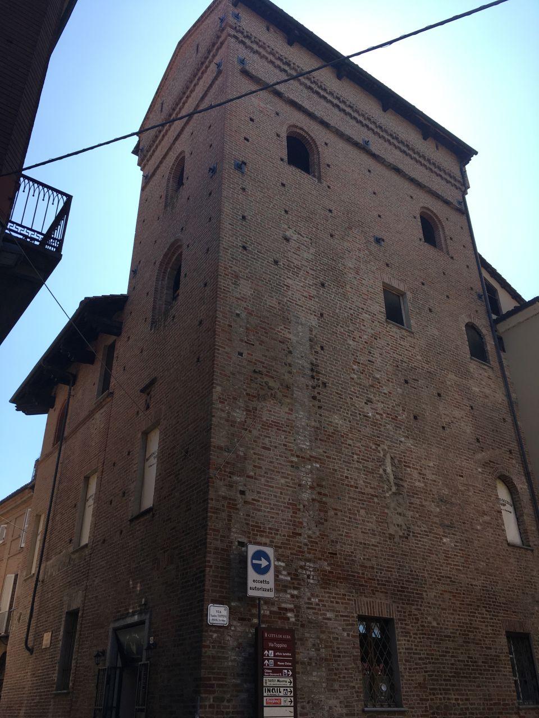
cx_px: 270
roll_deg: +1.2
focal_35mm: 29
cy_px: 359
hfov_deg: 48.2
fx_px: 602
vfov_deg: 61.7
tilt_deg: +31.1
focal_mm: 4.15
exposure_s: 1/1099
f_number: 2.2
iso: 25
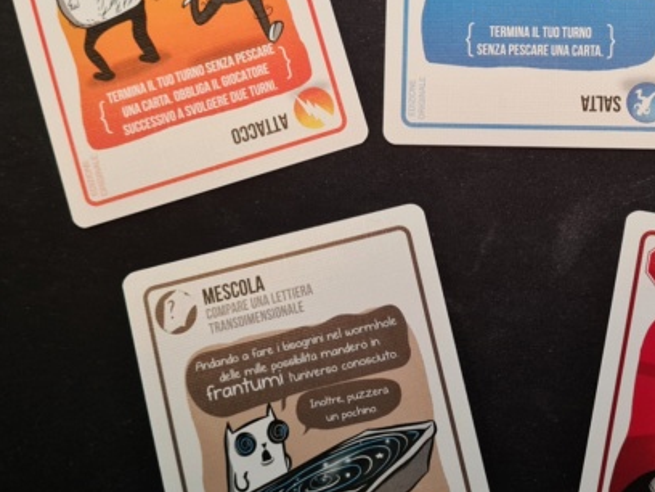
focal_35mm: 49
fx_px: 927
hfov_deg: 37.7
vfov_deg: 29.6
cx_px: 511
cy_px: 187
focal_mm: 5.4
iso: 500
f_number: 1.8
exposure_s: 1/40
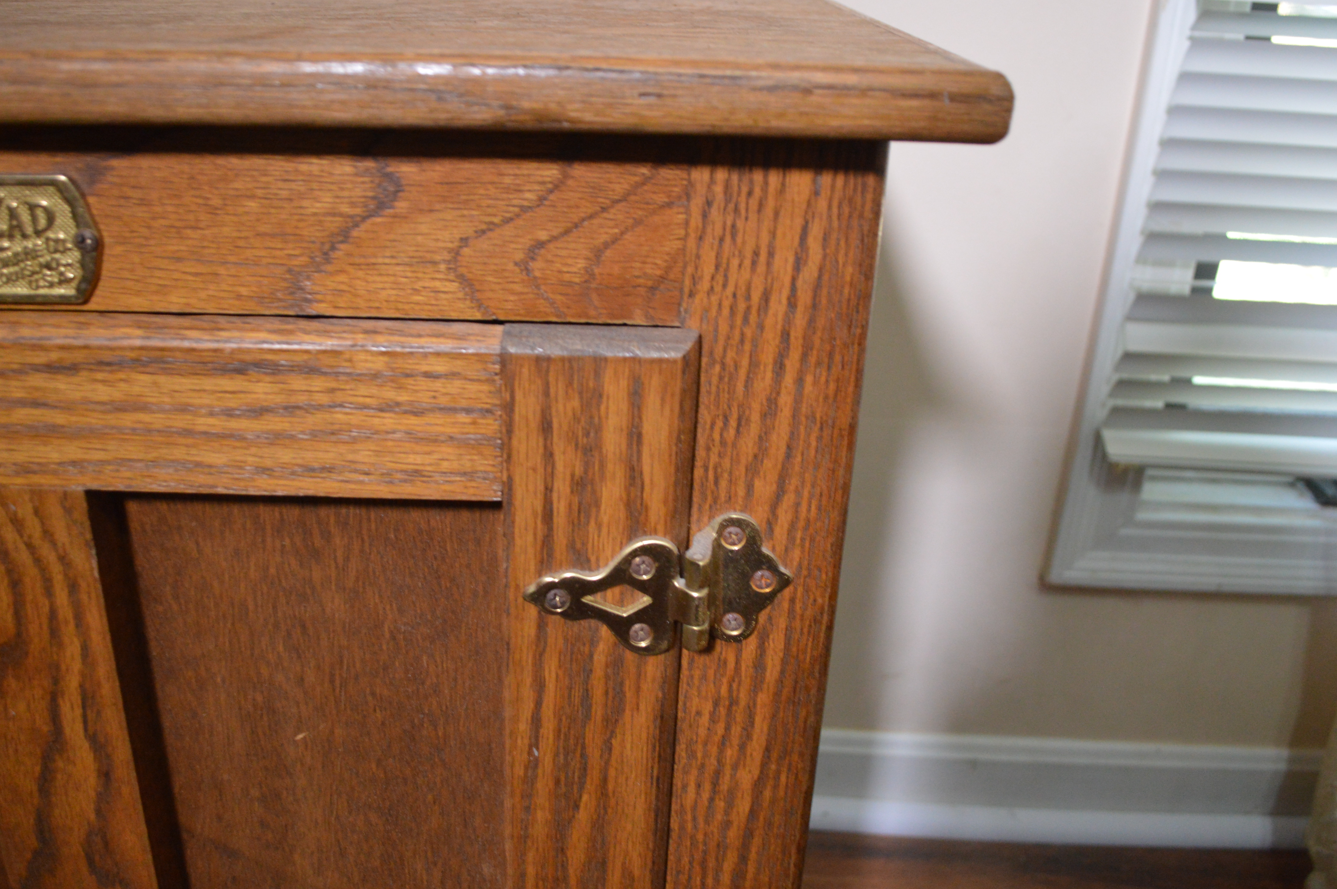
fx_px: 1076
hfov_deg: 63.6
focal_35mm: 29
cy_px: 436
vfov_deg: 44.9
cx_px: 620
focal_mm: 18
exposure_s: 1/60
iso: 1800
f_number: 3.5
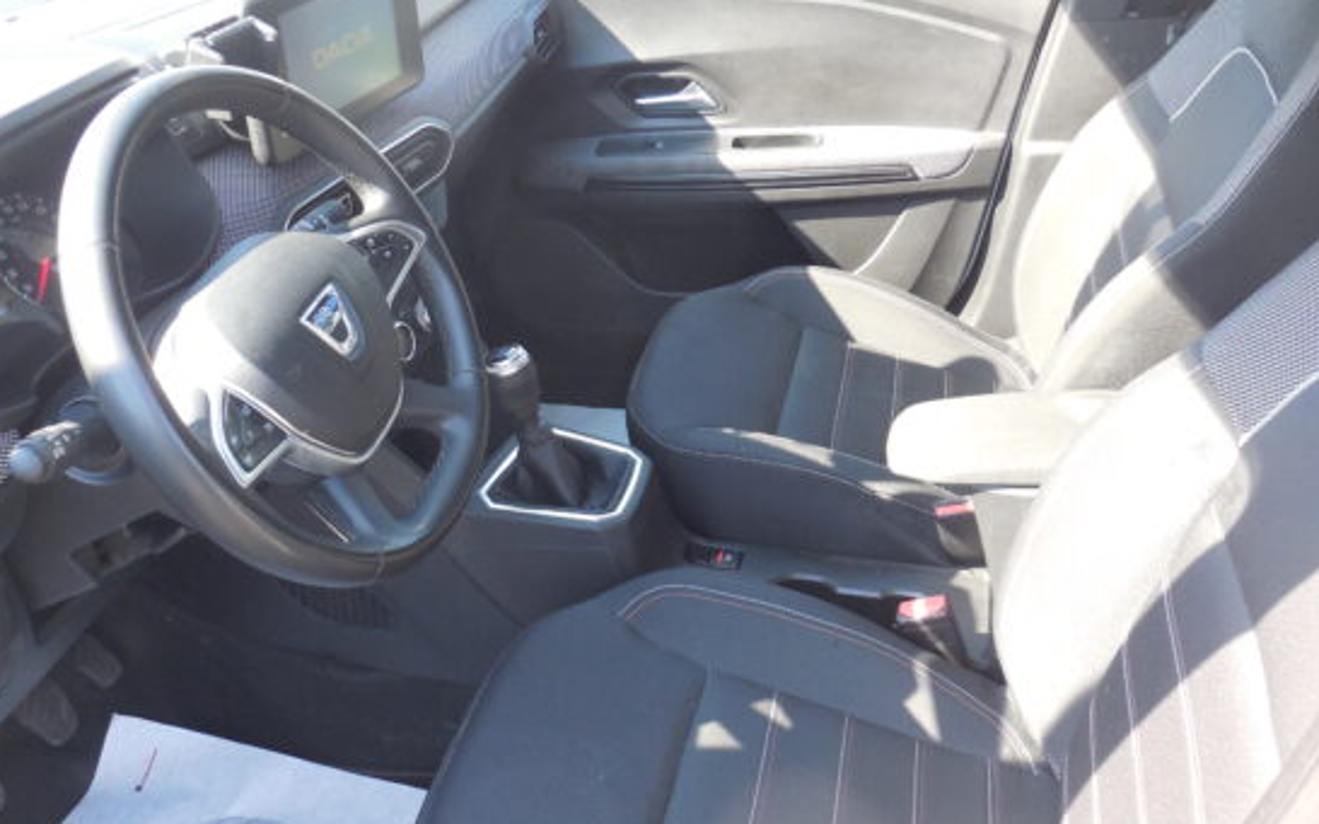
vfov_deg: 37.2
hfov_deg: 56.7
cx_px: 621
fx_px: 1222
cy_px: 463
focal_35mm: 34
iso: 125
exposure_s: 1/60
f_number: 3.1
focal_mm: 4.5
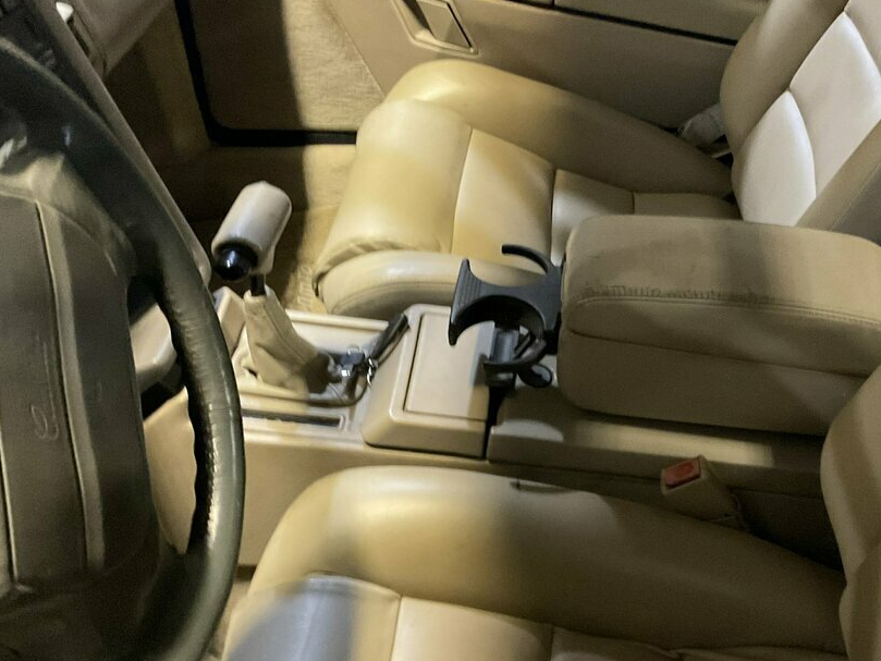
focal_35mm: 43
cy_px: 375
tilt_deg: -41.9
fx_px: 1095
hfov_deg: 43.4
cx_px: 563
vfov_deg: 33.6
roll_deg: +1.0
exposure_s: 1/30
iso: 500
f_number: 1.8
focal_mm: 3
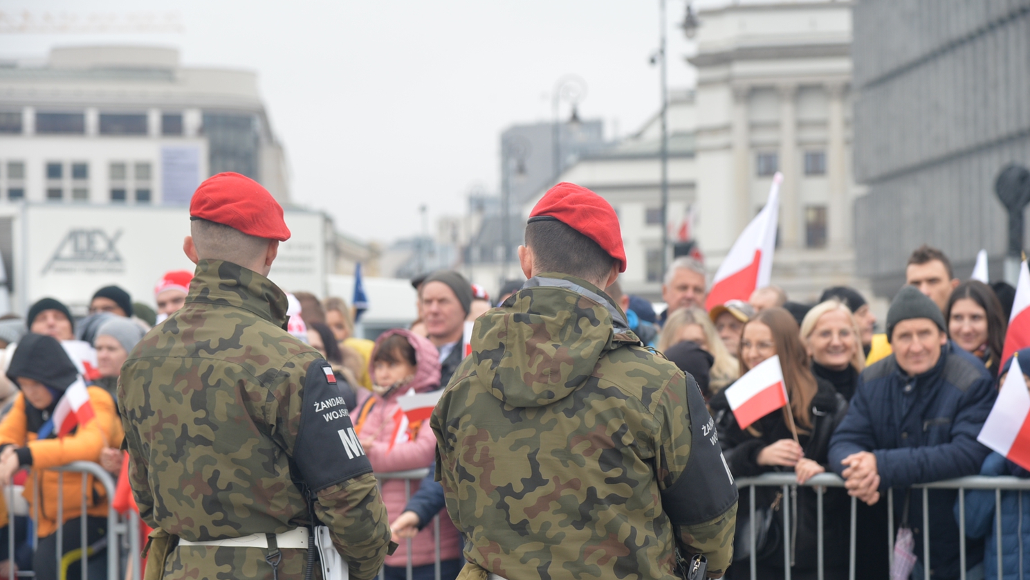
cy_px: 327
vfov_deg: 10.5
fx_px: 3169
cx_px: 513
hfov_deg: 18.5
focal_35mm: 116
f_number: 5.6
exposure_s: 1/200
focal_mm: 110
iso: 500
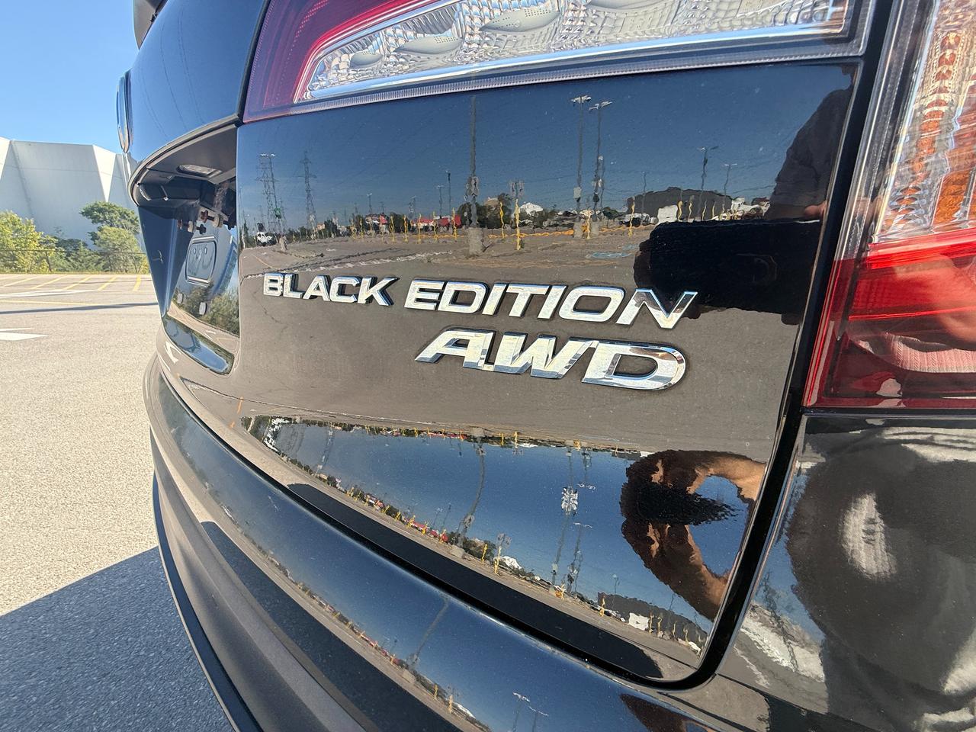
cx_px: 488
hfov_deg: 102.1
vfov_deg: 85.7
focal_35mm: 14
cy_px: 366
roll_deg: -0.1
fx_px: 395
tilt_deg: -15.2
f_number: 2.2
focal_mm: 2.22
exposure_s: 1/445
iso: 64
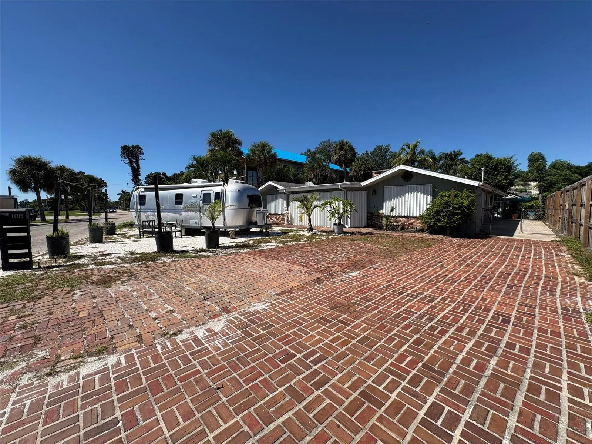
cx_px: 296
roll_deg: +0.9
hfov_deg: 102.1
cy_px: 222
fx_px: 239
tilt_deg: -3.2
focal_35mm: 14
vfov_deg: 85.7
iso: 50
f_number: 2.2
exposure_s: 1/2985
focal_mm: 2.22
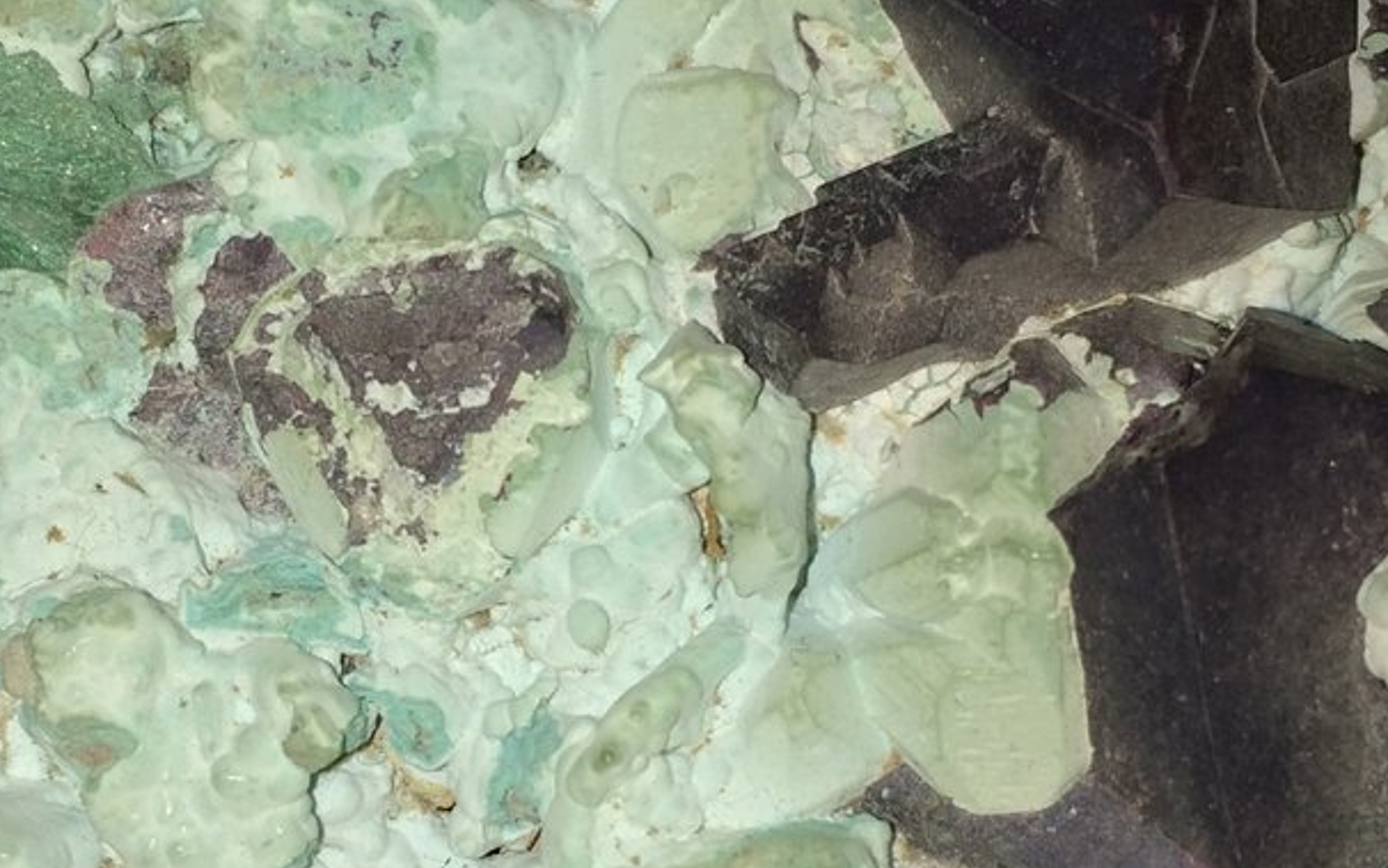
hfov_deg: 24.6
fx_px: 3178
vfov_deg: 15.6
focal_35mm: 84
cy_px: 435
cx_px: 534
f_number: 2.2
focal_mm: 4.12
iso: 32
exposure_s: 1/622
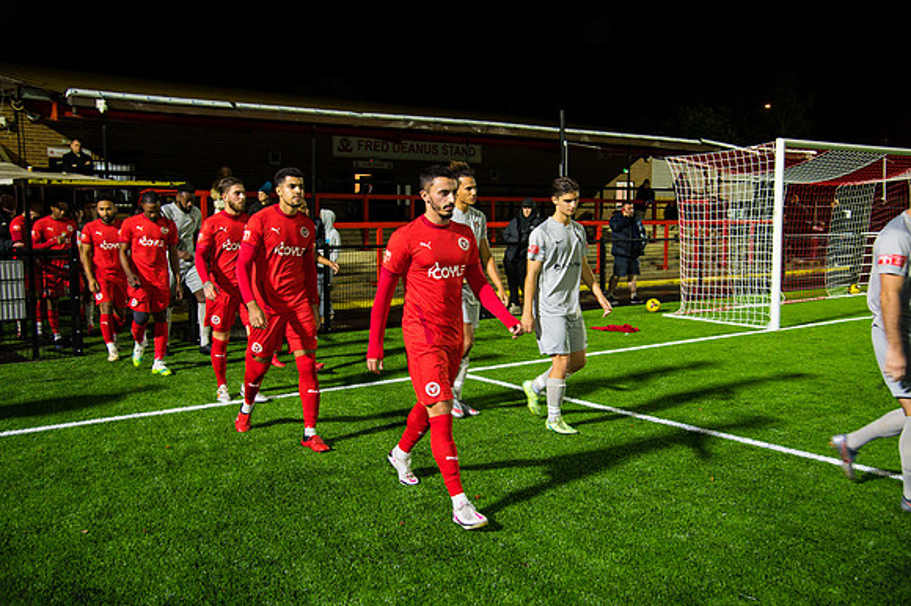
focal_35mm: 35
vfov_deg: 37.8
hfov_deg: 54.5
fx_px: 885
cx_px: 456
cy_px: 303
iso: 4000
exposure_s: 1/100
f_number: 4
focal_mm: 35
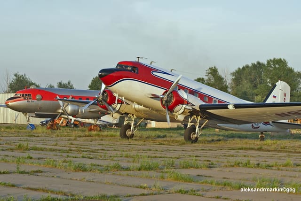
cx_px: 150
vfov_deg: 16.7
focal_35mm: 82
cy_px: 100
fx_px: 686
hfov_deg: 24.7
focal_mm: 82
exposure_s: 1/500
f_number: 7.1
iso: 640
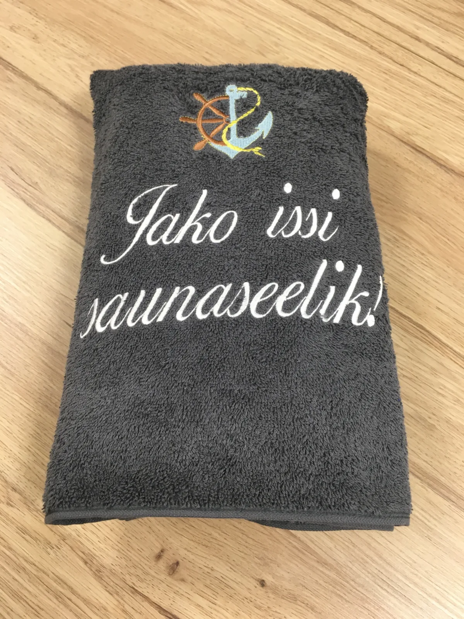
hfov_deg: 48.2
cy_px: 310
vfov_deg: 61.7
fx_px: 518
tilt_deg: -67.0
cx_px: 232
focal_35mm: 29
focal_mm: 4.15
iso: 80
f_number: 2.2
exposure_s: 1/33
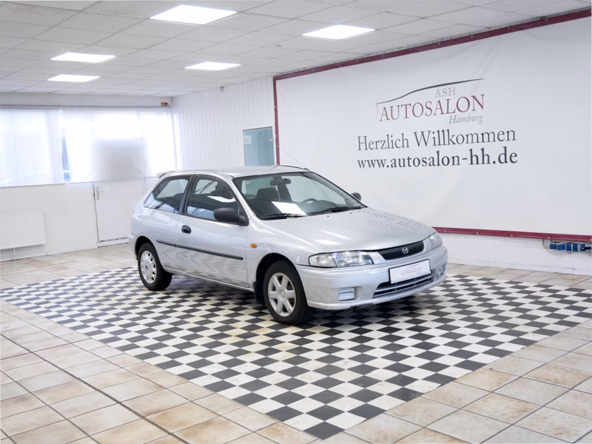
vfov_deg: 39.7
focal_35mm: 36
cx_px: 296
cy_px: 222
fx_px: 616
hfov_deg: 51.4
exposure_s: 1/60
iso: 640
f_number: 3.9
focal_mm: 18
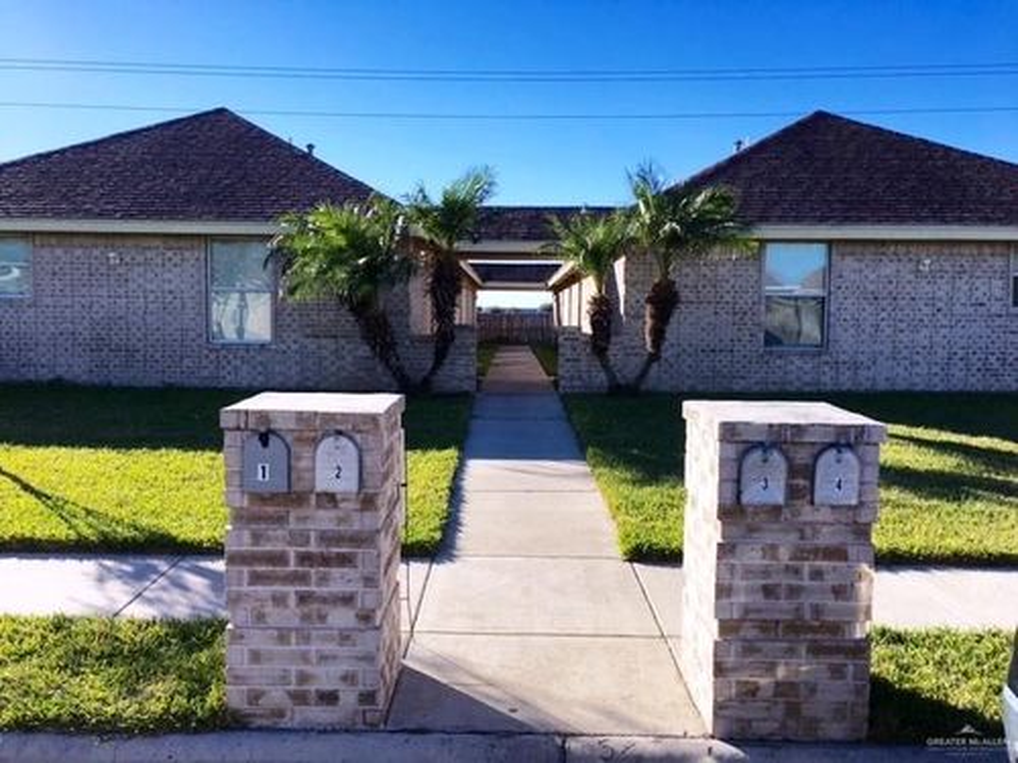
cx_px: 509
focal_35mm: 29
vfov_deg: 48.2
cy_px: 382
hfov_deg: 61.7
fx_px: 853
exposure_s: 1/1241
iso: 25
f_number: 2.2
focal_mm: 4.15
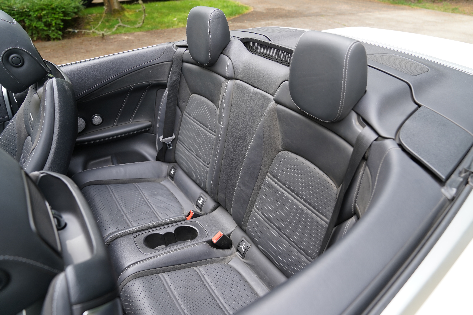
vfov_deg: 53.1
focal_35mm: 24
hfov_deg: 73.7
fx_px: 315
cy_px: 158
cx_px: 236
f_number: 4
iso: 320
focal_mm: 24
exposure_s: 1/160
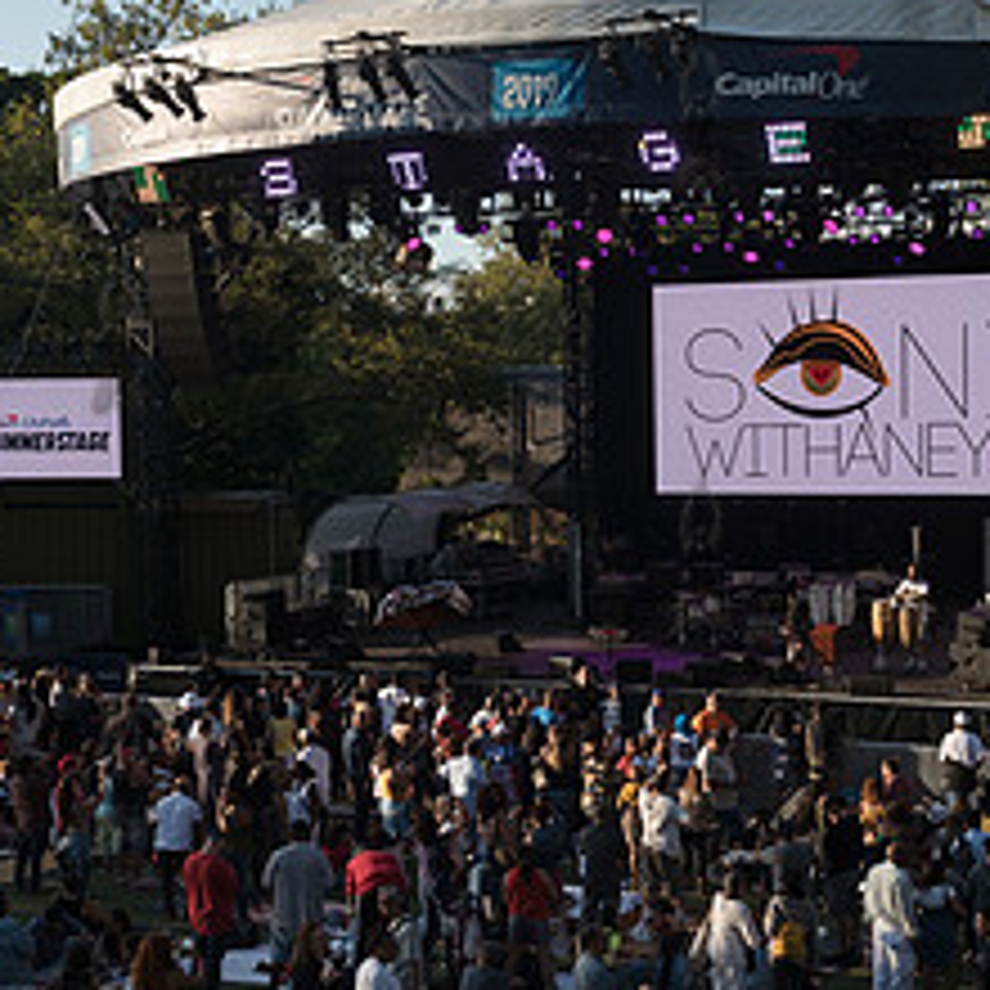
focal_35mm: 65
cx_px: 698
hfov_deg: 26.3
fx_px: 2103
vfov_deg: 26.5
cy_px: 551
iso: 200
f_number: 8
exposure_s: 1/400
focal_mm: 29
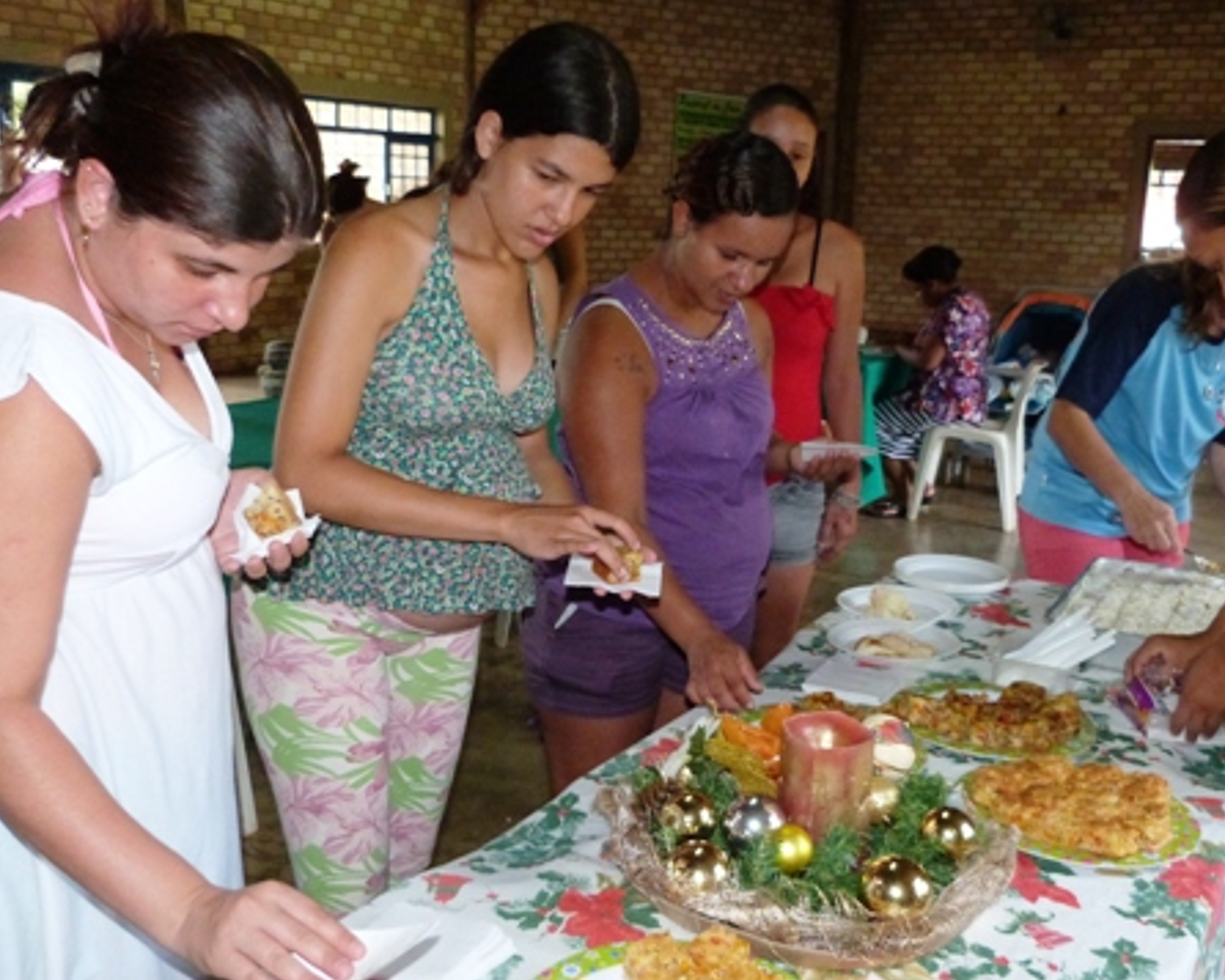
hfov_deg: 51.5
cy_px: 541
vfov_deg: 42.2
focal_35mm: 35
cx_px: 634
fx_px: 1269
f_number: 2.8
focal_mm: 4.5
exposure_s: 1/125
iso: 400
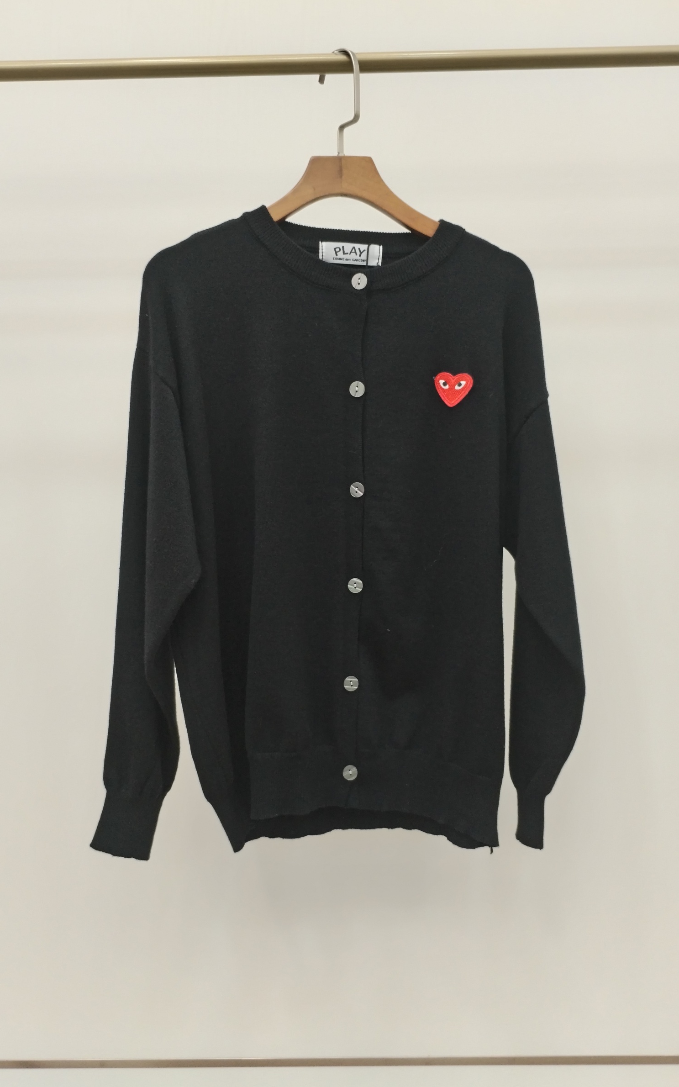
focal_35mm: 31
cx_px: 350
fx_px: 918
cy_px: 541
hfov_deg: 40.6
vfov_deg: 61.2
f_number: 1.8
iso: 190
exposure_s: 1/50
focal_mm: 4.75
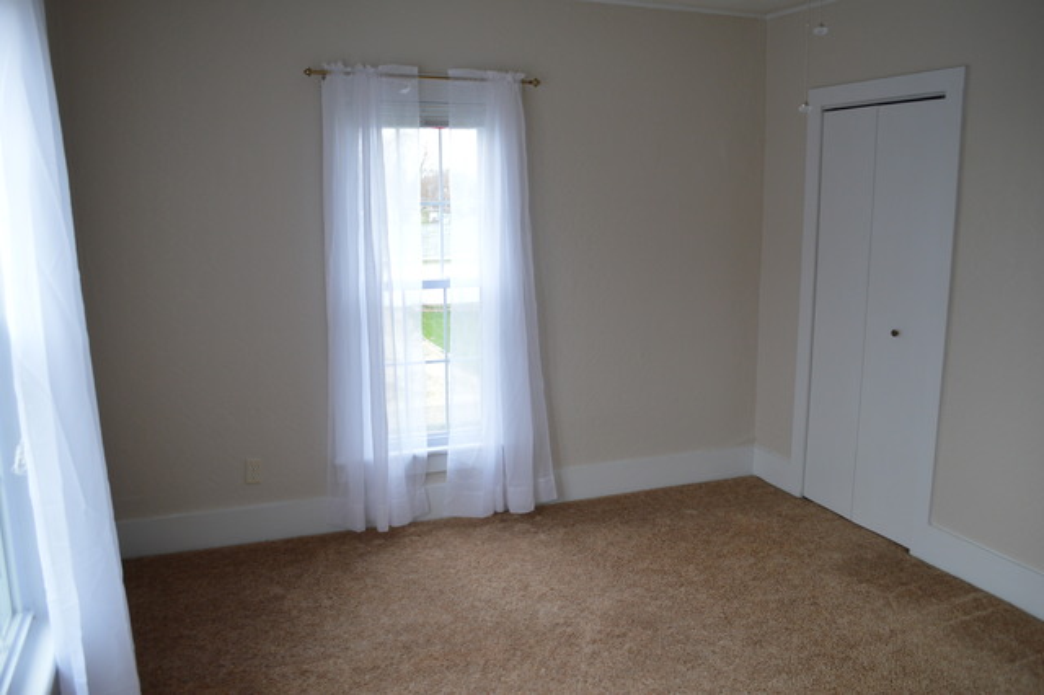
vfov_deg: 47.9
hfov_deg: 67.4
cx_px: 522
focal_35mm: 27
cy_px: 348
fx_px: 783
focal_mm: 18
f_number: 4
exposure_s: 1/60
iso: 400
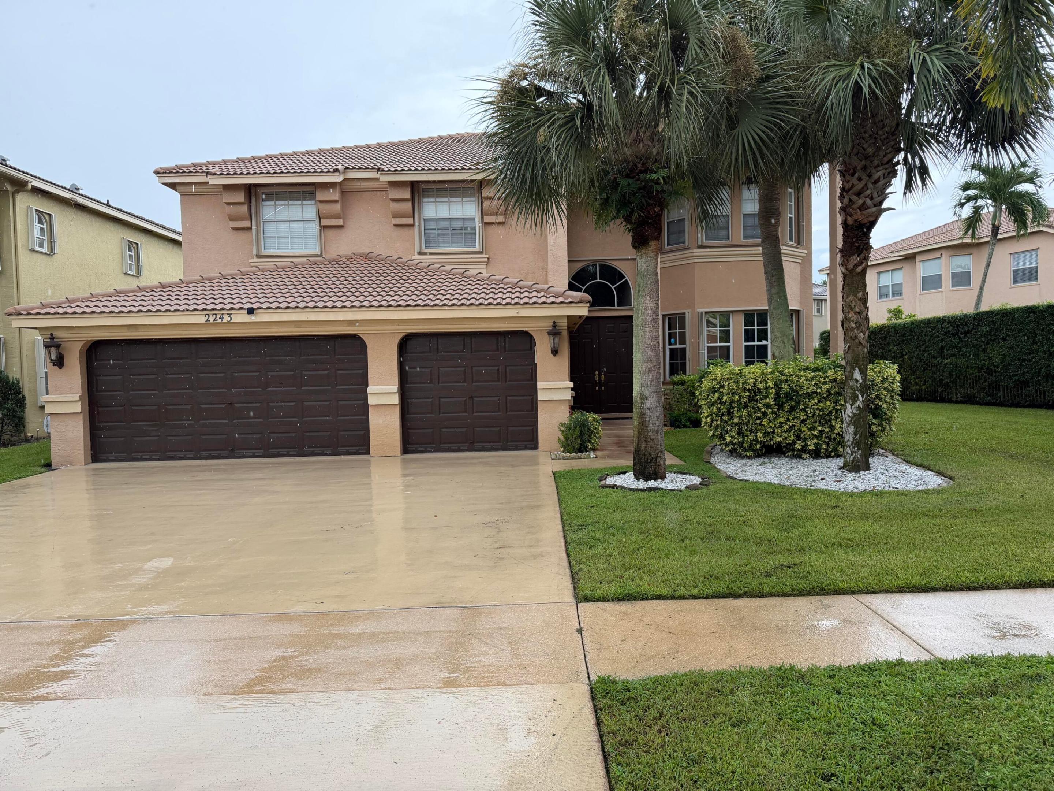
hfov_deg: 71.6
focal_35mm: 24
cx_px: 527
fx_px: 731
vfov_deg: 56.8
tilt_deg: -2.0
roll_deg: +1.7
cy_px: 396
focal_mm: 6.76
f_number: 1.78
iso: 100
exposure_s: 1/1250
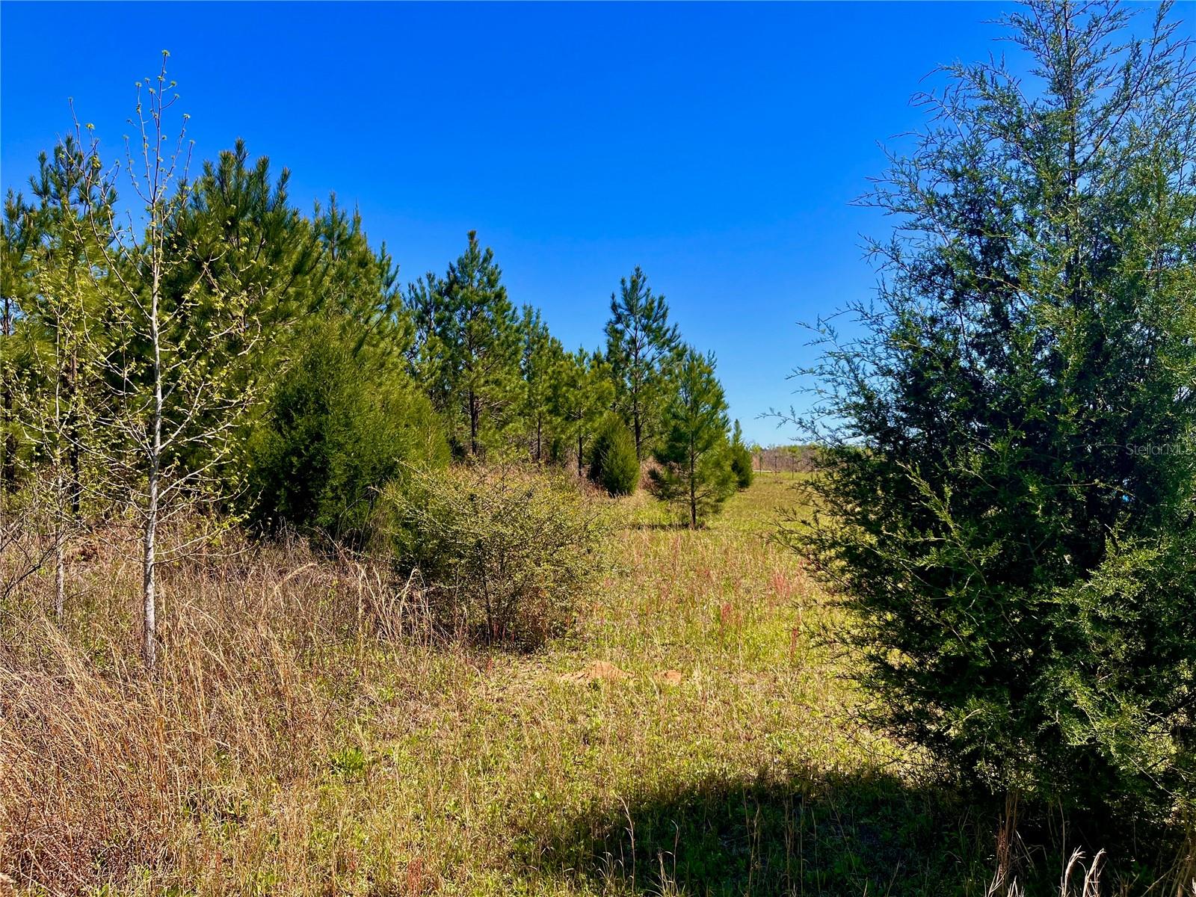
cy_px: 448
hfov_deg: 67.3
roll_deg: +0.6
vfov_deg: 53.1
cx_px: 598
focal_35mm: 26
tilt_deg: +0.6
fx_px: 898
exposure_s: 1/2268
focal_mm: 5.1
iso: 50
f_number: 1.6
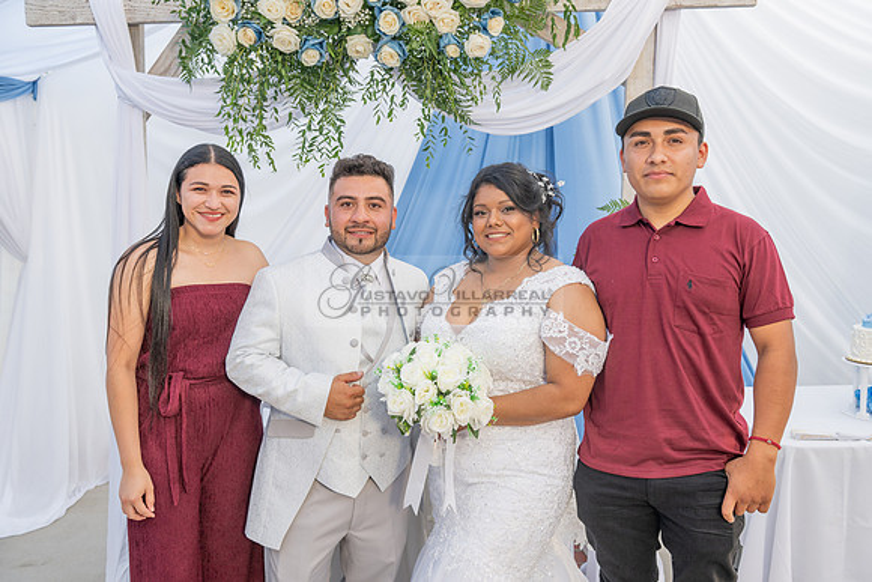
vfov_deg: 41.1
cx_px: 436
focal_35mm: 32
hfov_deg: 58.7
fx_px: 775
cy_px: 291
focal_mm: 32
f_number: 5.6
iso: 200
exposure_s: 1/125
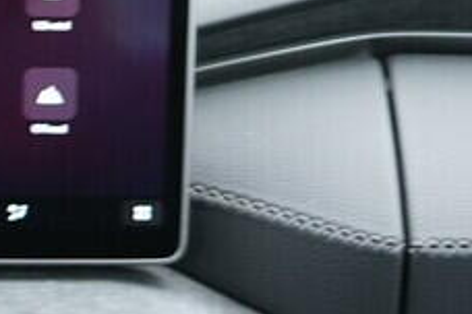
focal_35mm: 227
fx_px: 2976
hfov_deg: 8.8
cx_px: -257
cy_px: 413
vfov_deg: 6.0
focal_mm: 24
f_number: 2.8
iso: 500
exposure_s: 1/40
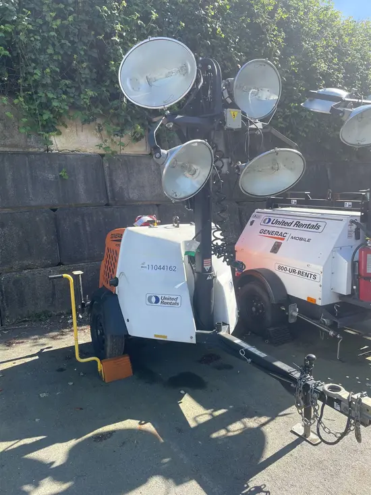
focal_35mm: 26
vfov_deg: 67.3
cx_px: 186
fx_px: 371
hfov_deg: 53.1
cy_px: 248
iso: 32
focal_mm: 4.2
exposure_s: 1/1247
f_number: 1.6
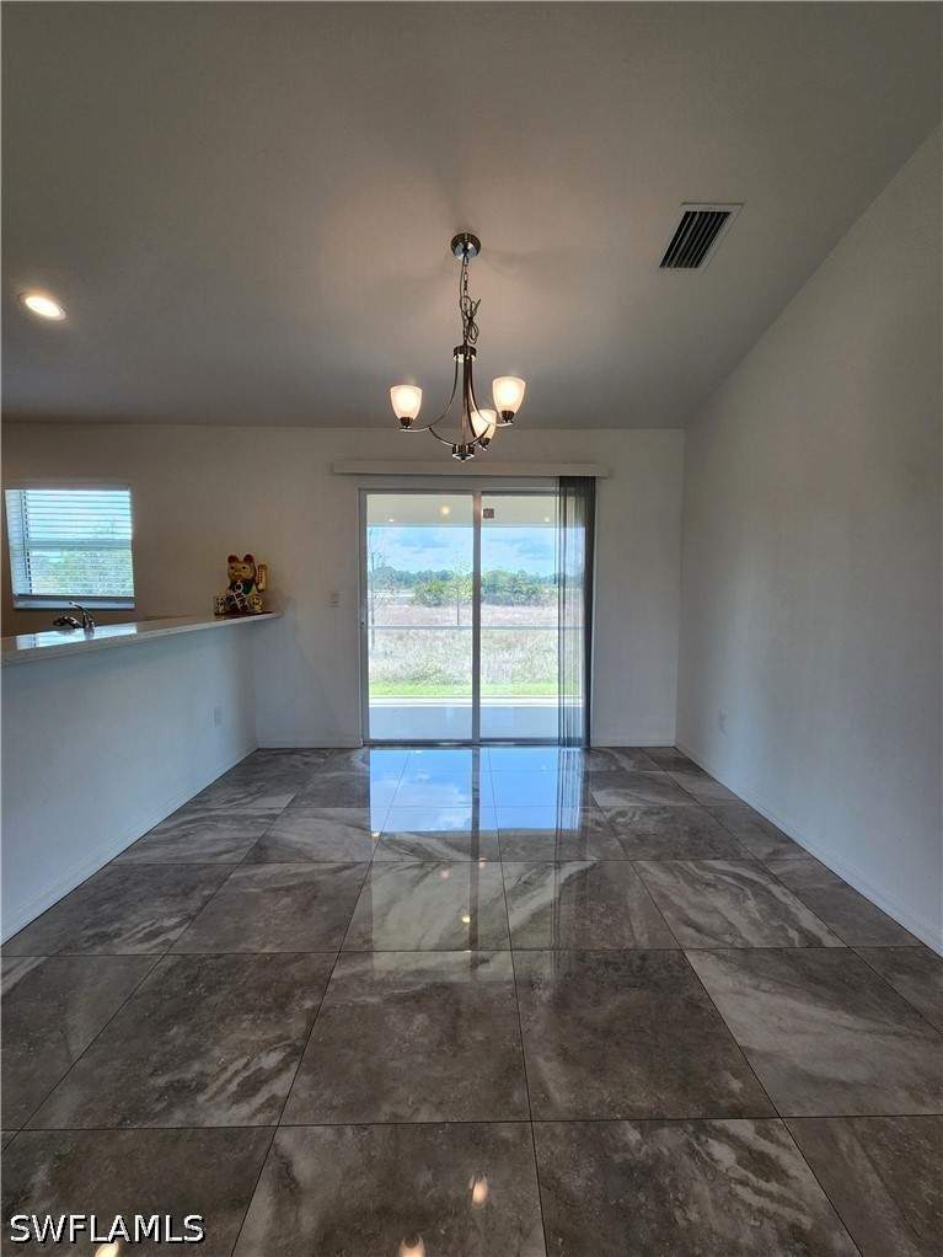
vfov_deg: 106.2
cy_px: 628
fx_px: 472
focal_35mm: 13
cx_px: 472
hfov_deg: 89.9
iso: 50
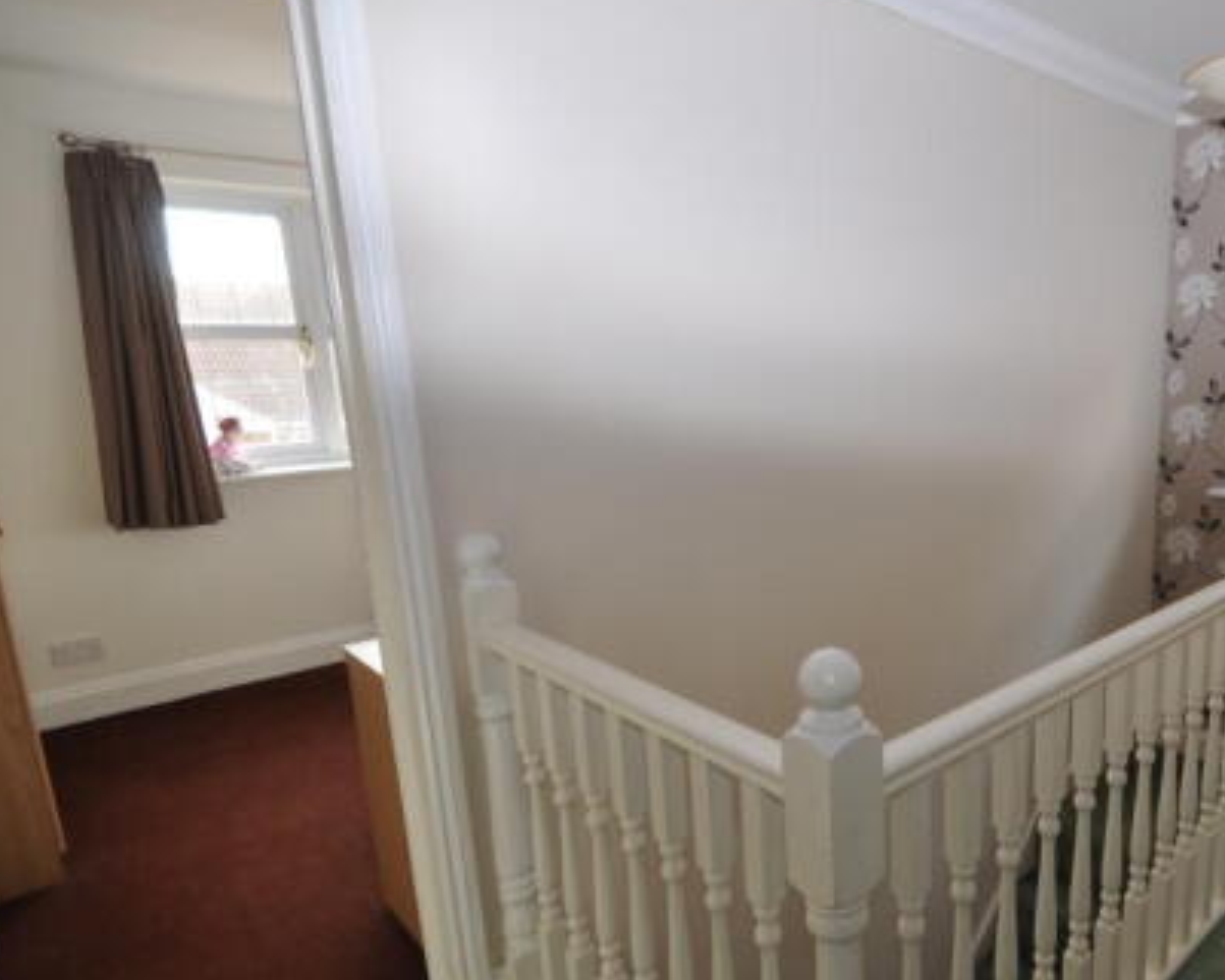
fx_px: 834
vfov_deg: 60.8
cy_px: 525
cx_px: 932
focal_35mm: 23
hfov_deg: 67.5
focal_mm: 10
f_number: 4
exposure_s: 1/60
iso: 200
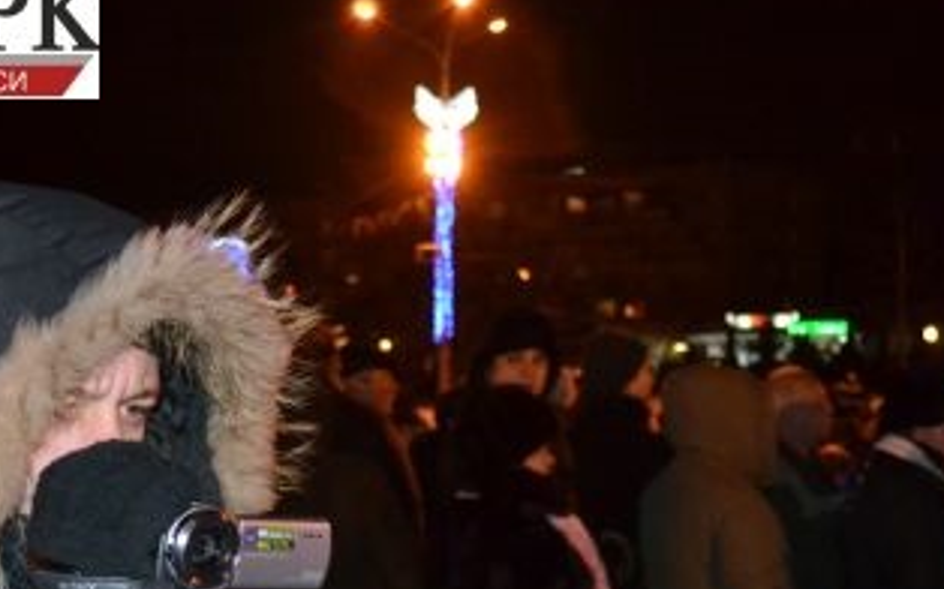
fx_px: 1955
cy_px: 562
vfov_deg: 16.8
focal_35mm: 76
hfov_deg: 27.1
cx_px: 400
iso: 3200
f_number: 4.2
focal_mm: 26
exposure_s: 1/60
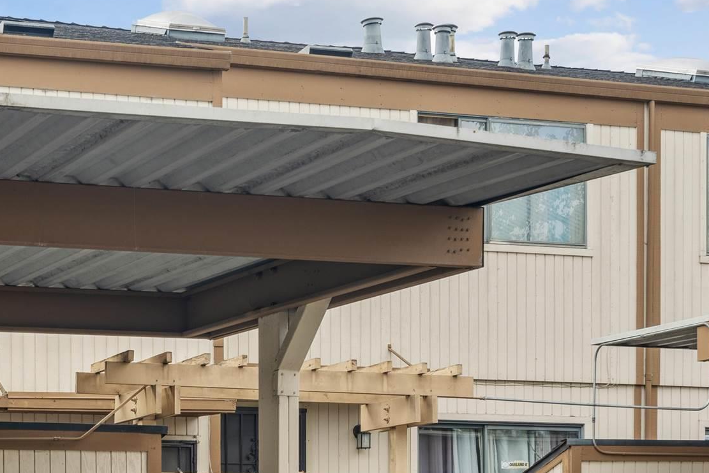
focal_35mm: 94
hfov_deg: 21.1
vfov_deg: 14.0
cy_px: 613
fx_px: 1851
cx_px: 49
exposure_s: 1/25
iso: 100
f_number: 8
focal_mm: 34
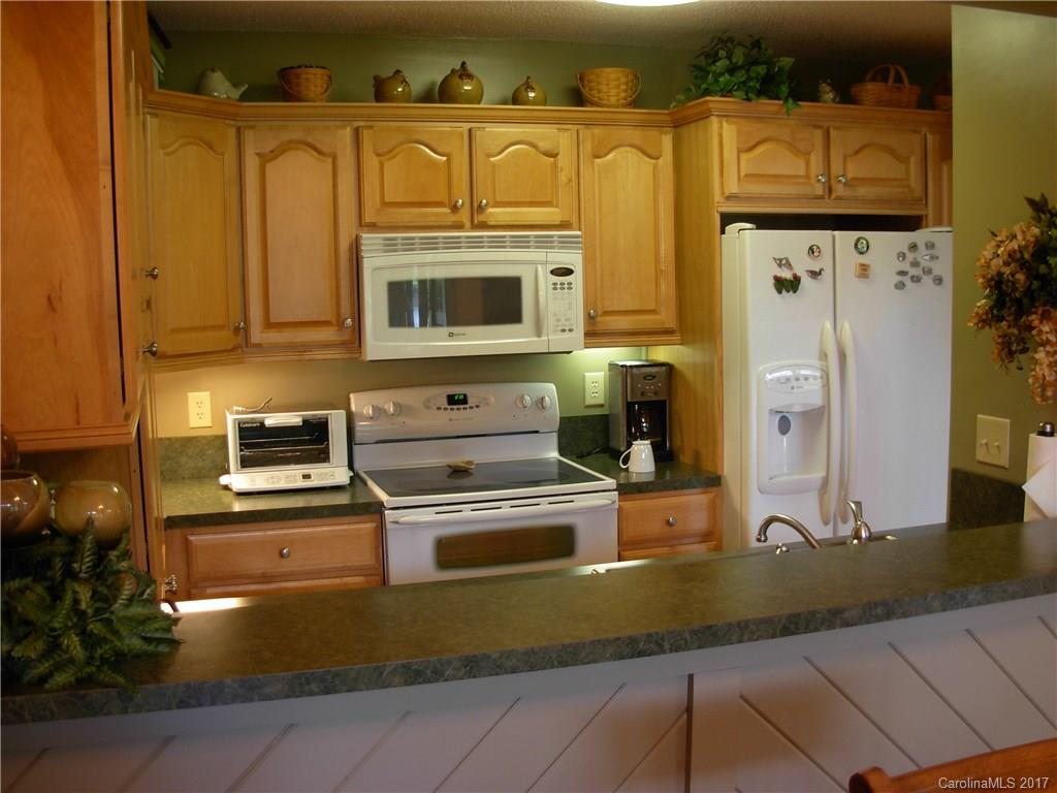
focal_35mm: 38
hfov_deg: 49.0
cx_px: 528
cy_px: 396
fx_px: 1160
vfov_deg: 37.7
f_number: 2.9
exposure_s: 1/7.5
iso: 79
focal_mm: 6.3
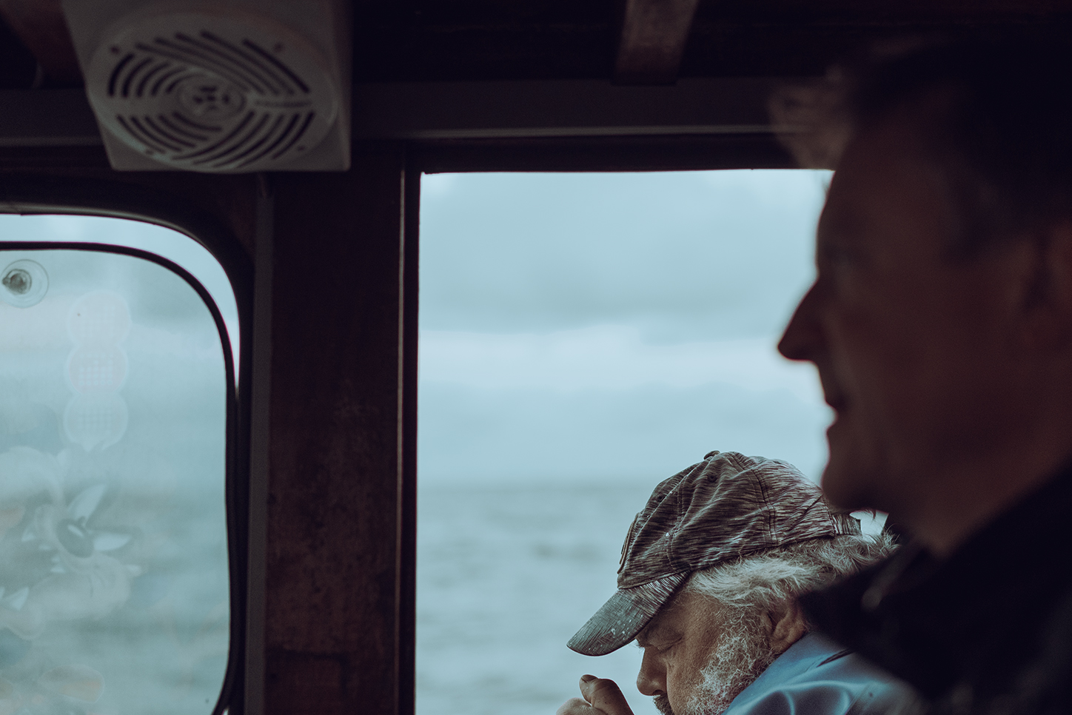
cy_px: 336
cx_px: 598
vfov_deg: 23.4
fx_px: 1727
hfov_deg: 34.4
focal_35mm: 58
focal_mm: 35
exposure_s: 1/250
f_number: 1.4
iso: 400
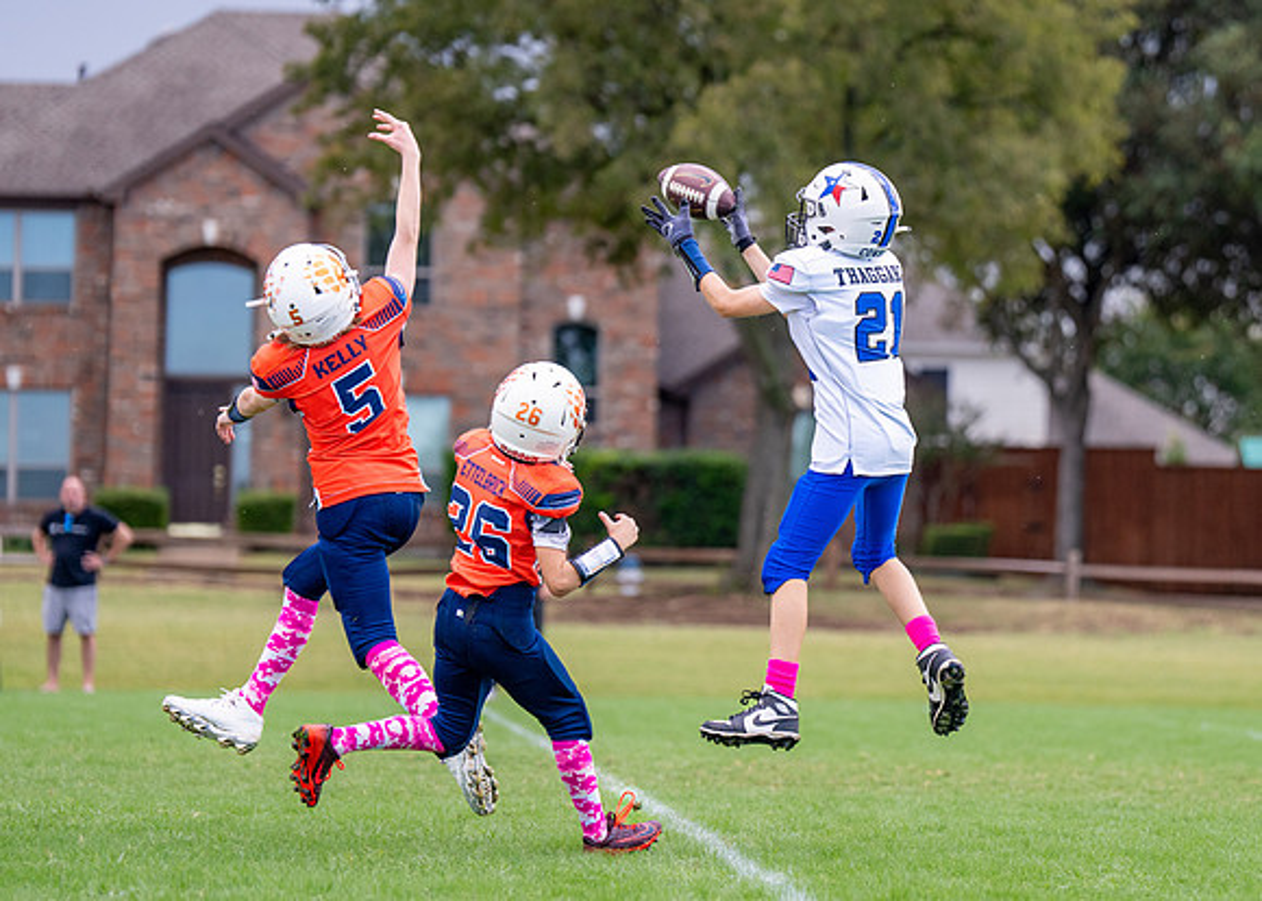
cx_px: 826
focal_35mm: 186
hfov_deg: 10.8
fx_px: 6673
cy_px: 364
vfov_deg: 7.7
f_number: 2.8
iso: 500
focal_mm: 130
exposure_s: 1/2500
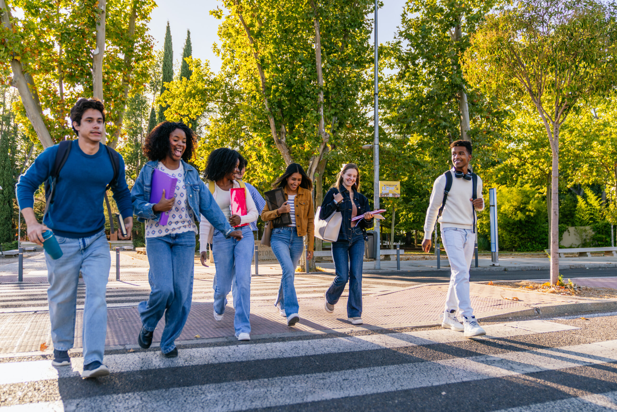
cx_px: 308
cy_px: 206
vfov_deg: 43.6
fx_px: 514
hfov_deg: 61.9
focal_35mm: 30
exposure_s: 1/1000
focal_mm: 30
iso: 160
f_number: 2.8
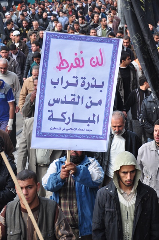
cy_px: 120
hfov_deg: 13.8
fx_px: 658
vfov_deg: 20.6
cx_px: 80
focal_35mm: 99
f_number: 5.3
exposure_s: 1/200
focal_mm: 66
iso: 200
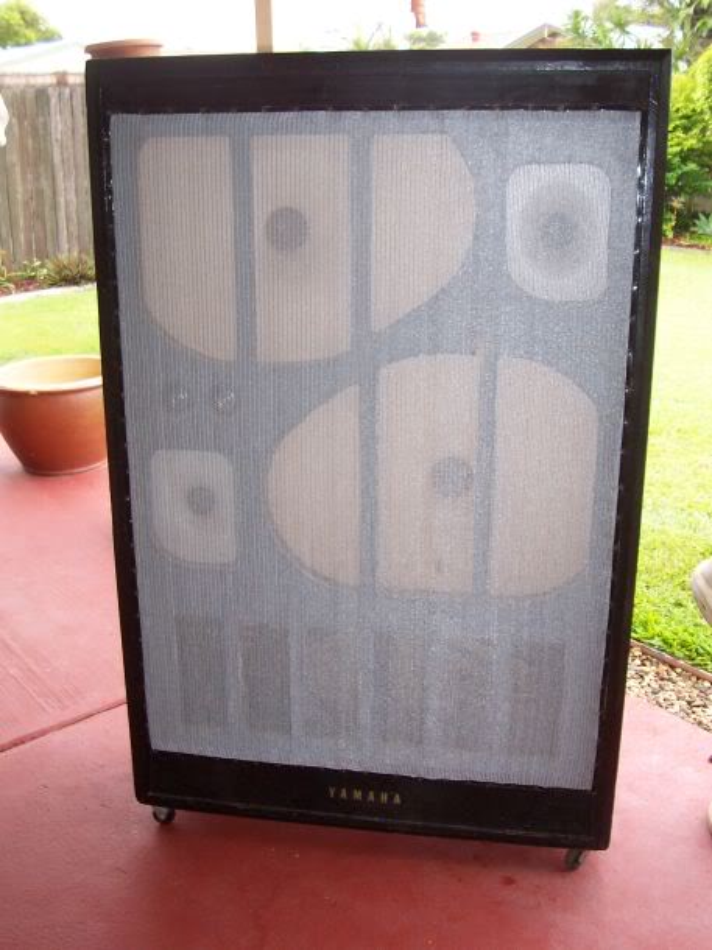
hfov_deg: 38.6
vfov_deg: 50.2
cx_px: 356
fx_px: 1015
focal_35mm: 37
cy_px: 475
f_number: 2.8
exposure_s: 1/60
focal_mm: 5.6
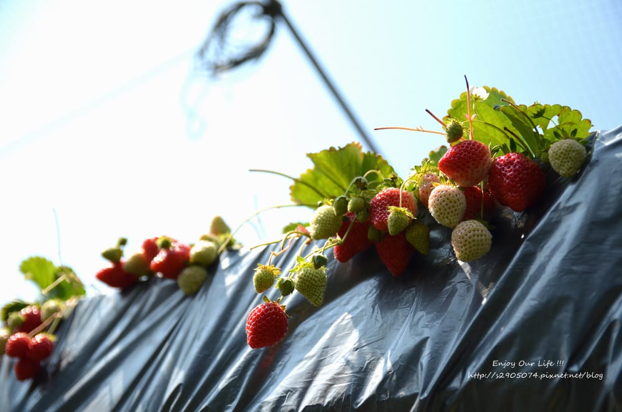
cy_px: 206
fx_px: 983
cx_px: 311
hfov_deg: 35.1
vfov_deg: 23.7
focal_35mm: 57
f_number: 2.8
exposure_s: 1/4000
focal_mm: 38
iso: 400
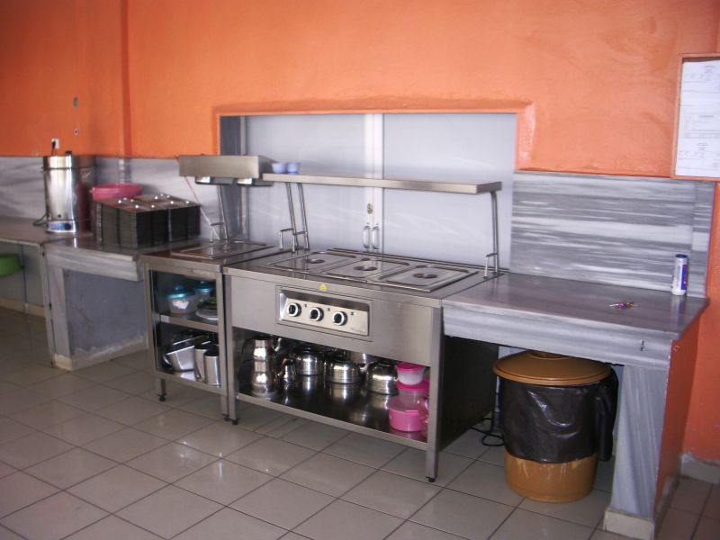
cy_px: 270
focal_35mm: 35
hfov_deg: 52.6
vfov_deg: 40.7
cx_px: 360
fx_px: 728
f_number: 2.6
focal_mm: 5.8
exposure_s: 1/40
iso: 100
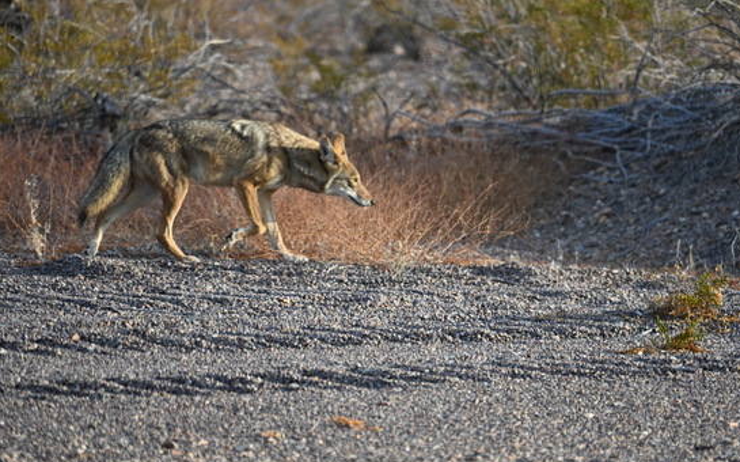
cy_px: 243
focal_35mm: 419
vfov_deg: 3.1
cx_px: 379
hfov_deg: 5.0
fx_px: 8446
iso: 720
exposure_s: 1/400
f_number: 8
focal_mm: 400
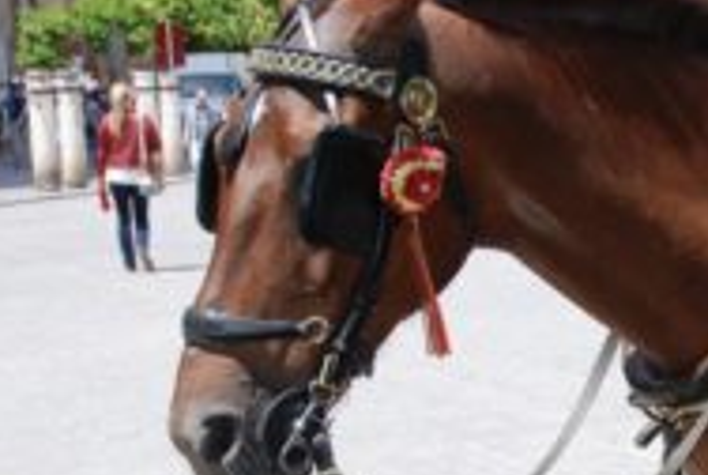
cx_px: 836
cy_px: 469
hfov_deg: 20.0
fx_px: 1891
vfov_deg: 14.1
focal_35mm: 96
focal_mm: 24
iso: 100
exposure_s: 1/200
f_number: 5.6
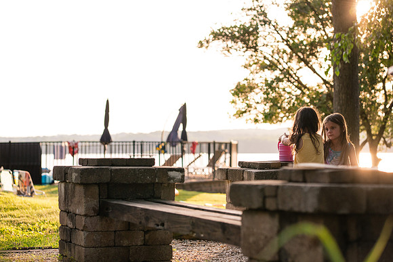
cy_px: 131
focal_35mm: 85
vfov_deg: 16.1
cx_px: 196
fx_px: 928
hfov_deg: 23.9
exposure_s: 1/1250
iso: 1000
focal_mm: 85
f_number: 3.5
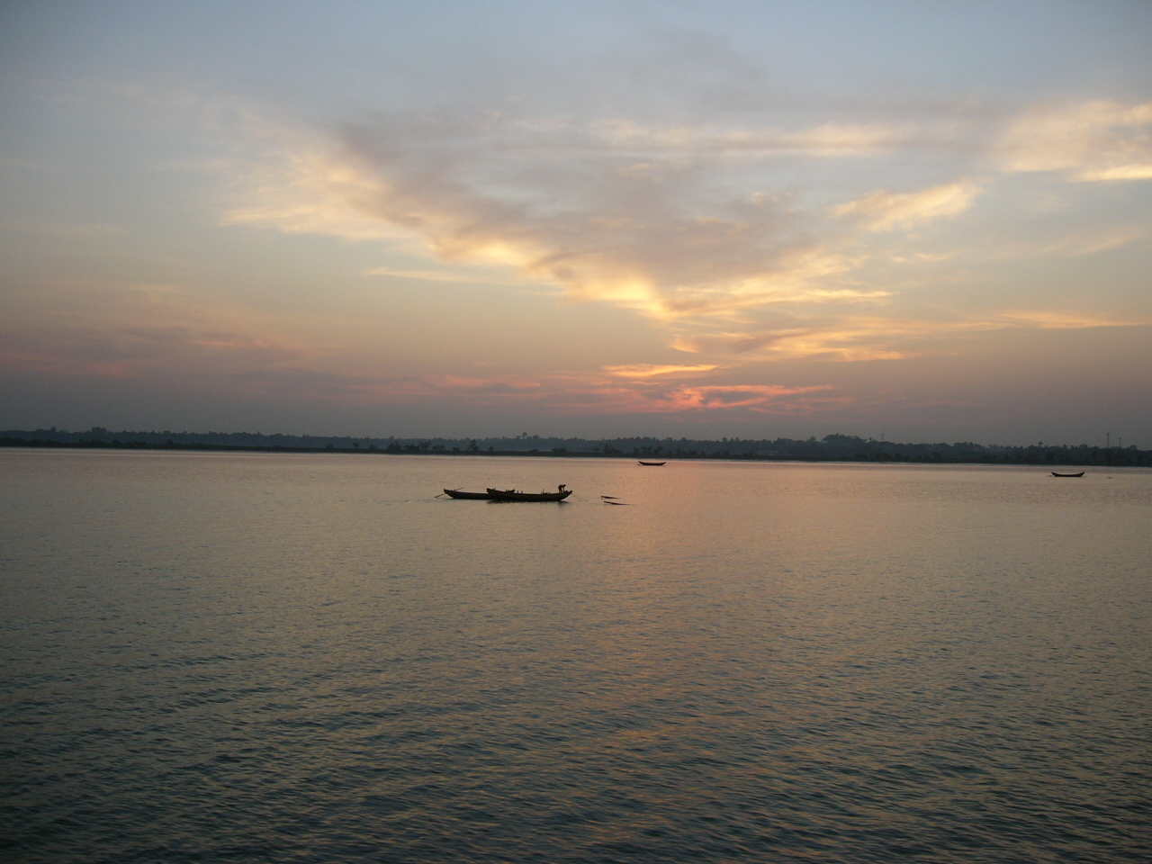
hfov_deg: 52.6
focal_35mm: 35
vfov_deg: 40.7
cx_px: 576
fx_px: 1165
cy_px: 432
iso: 50
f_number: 2.8
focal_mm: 5.8
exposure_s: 1/100
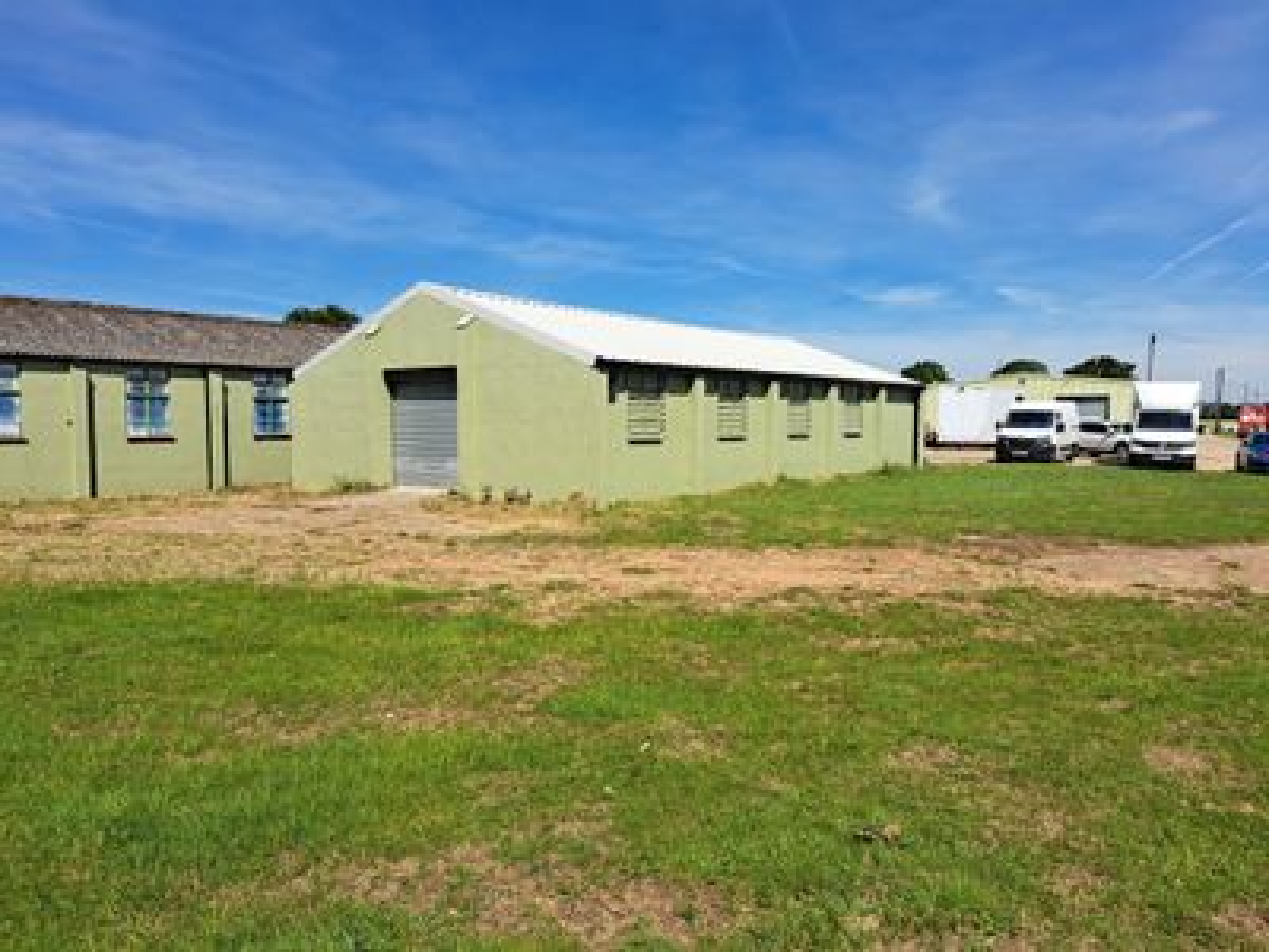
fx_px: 880
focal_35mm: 24
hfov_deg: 71.6
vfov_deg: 56.8
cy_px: 476
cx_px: 634
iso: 50
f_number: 1.8
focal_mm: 5.23
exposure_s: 1/1558
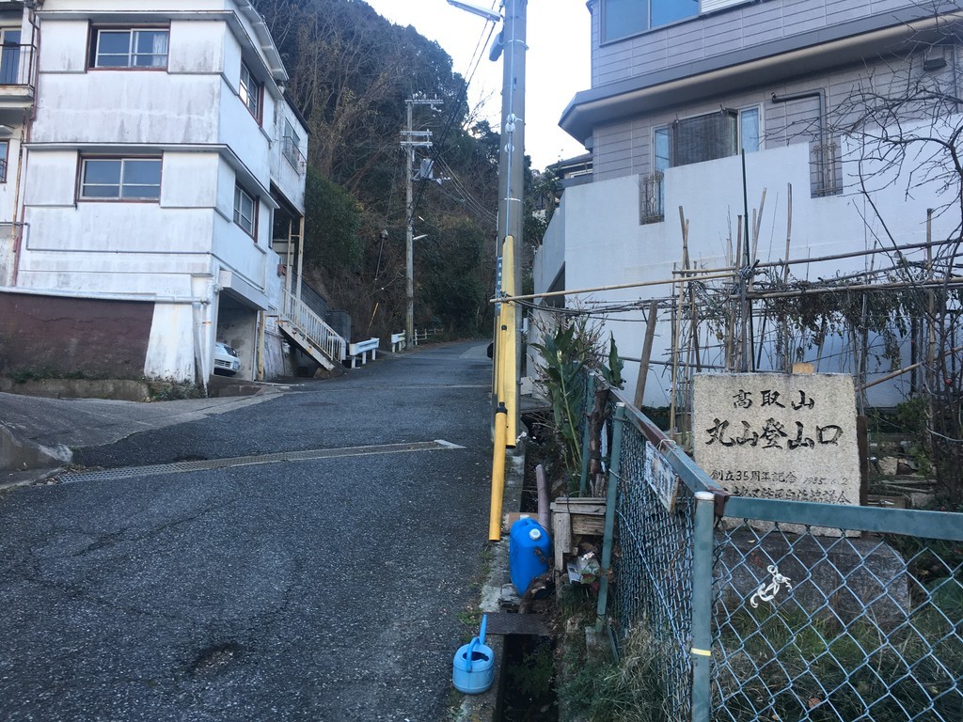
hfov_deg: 61.7
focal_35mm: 29
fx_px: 807
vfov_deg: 48.2
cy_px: 361
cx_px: 482
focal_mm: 4.15
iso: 32
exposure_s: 1/120
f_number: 2.2
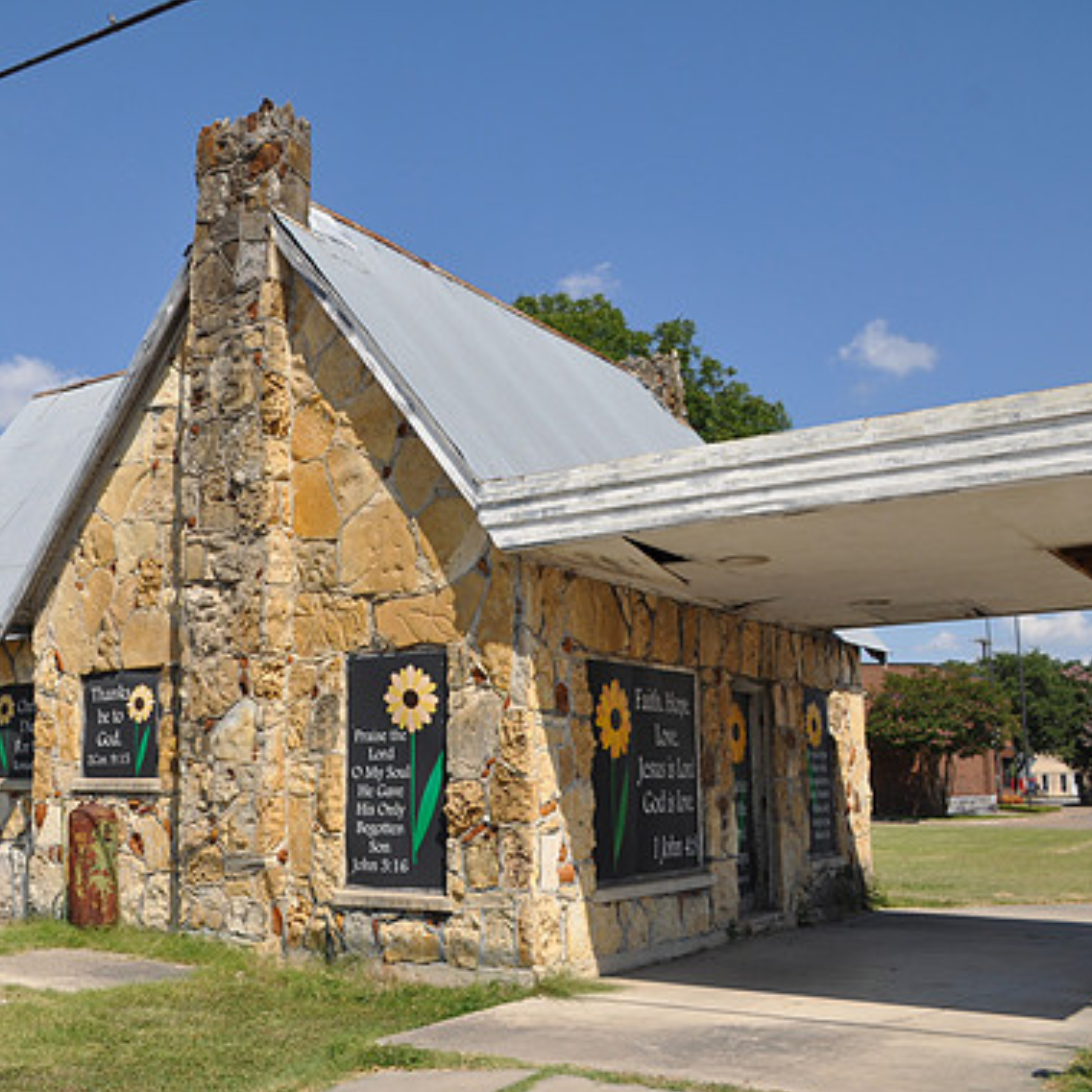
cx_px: 352
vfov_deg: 42.8
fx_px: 1392
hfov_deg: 42.2
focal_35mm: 39
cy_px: 552
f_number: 9
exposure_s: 1/320
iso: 200
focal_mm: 20
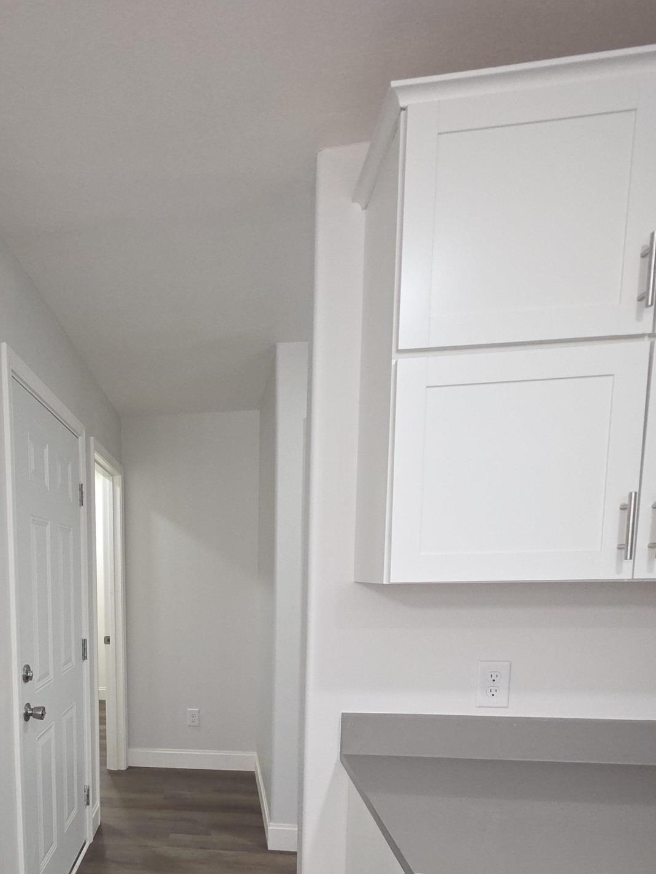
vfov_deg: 73.8
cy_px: 648
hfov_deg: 58.4
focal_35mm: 21
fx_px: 530
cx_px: 128
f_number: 1.9
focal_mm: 2.2
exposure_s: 1/60
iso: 160
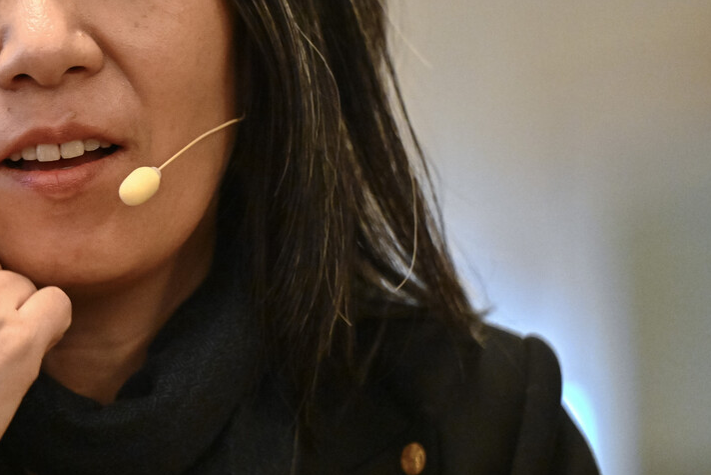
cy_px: 84
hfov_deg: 4.8
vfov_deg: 3.2
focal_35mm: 427
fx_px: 8434
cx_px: 52
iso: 3600
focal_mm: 190
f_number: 2.8
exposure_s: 1/125
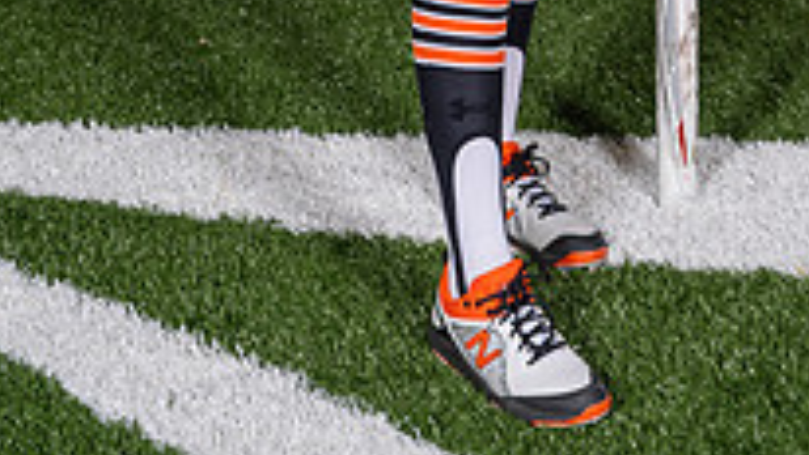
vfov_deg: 10.3
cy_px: -404
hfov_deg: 19.4
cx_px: 518
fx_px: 2360
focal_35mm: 110
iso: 200
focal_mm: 48
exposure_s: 1/200
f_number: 5.6
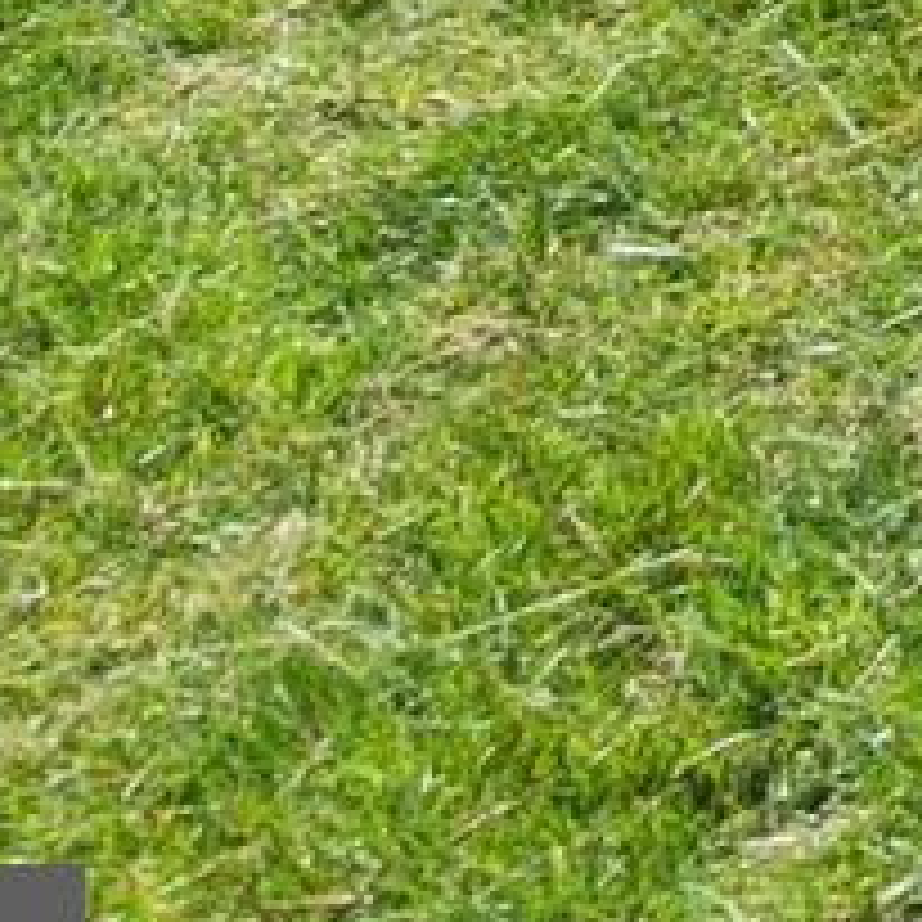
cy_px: -1878
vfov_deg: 9.7
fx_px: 4098
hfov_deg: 8.0
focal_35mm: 136
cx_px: 3692
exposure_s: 1/800
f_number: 8
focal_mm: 16
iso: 320
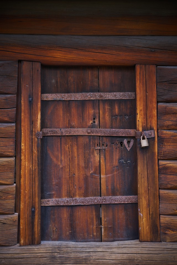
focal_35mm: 85
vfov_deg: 23.9
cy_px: 132
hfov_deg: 16.1
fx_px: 627
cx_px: 88
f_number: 2.8
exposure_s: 1/80
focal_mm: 85
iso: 100
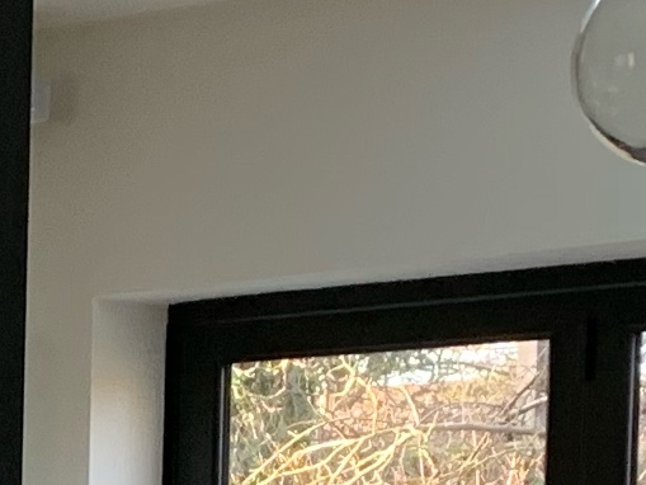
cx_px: -335
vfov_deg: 6.9
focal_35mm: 206
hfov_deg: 9.3
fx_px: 3845
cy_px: 1094
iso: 100
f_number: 1.8
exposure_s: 1/79
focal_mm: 4.25
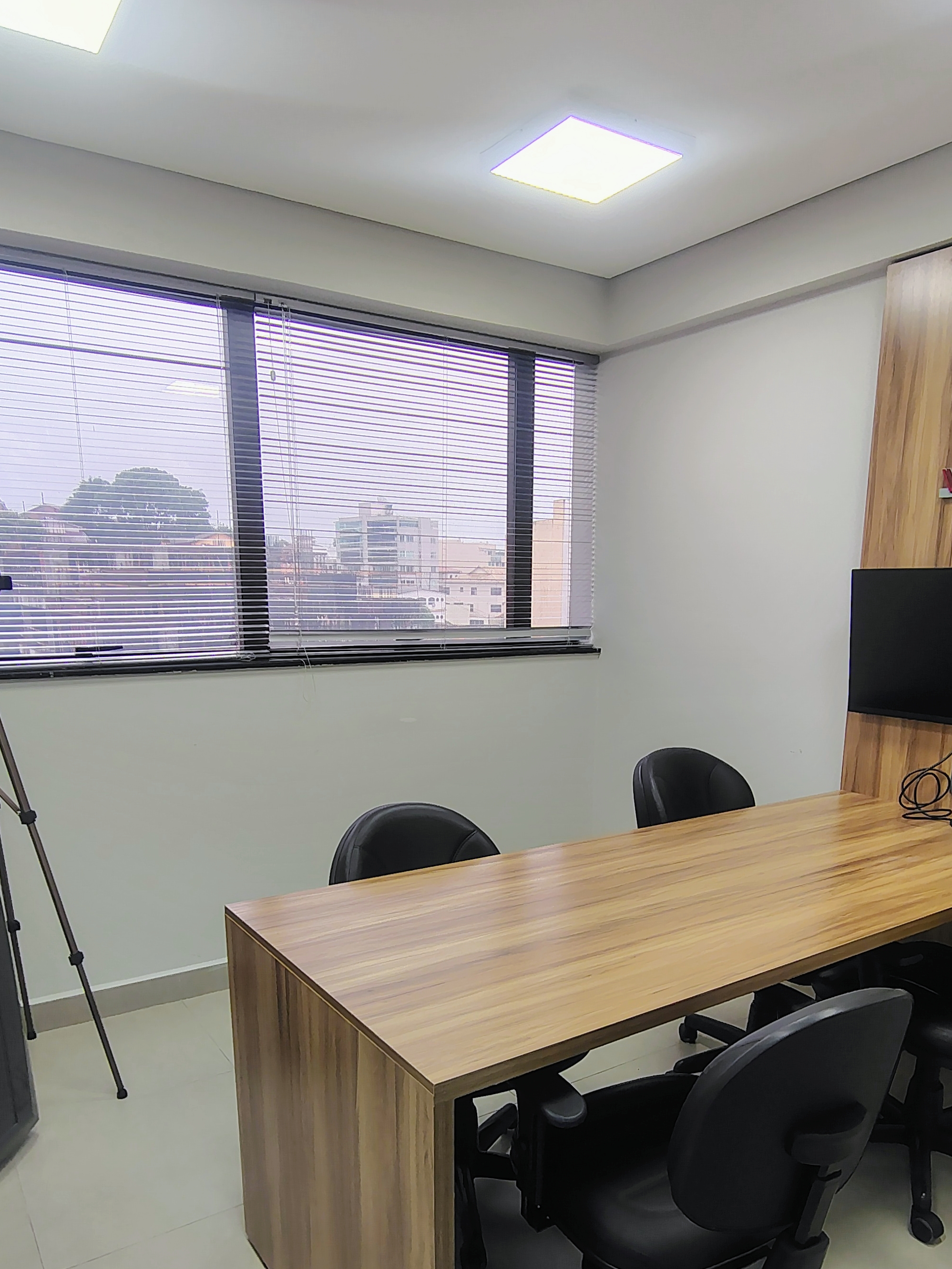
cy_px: 815
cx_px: 502
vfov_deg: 68.0
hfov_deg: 54.9
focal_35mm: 25
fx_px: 917
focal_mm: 2.13
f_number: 2.2
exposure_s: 1/60
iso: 174
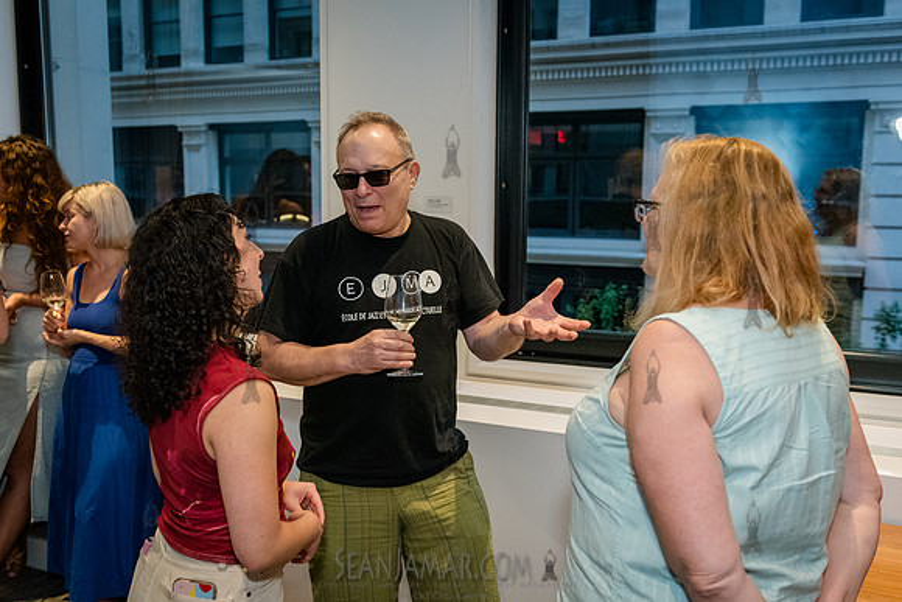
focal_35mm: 36
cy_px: 312
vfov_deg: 37.0
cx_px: 398
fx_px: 899
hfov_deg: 53.2
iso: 6400
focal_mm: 32
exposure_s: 1/320
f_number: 3.5
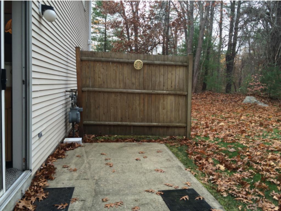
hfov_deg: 59.9
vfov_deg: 46.8
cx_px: 140
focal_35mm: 30
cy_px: 106
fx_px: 244
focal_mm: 4.12
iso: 32
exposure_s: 1/304
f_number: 2.2
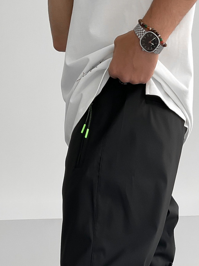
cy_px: 264
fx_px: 514
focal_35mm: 67
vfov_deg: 27.4
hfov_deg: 21.9
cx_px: 127
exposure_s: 1/120
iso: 25
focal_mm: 3
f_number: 1.8
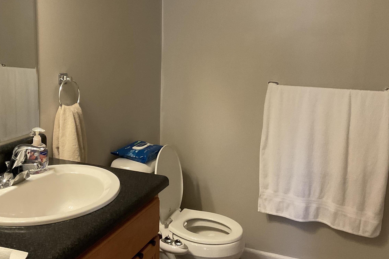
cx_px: 173
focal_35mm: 41
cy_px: 104
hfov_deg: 47.3
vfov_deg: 32.5
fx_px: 443
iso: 250
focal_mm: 3
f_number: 1.8
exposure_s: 1/60
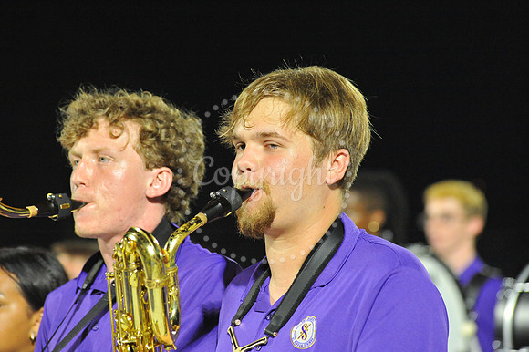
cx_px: 264
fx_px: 2937
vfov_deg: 6.9
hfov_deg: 10.3
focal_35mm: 200
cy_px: 176
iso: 5000
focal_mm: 200
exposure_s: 1/250
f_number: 5.6
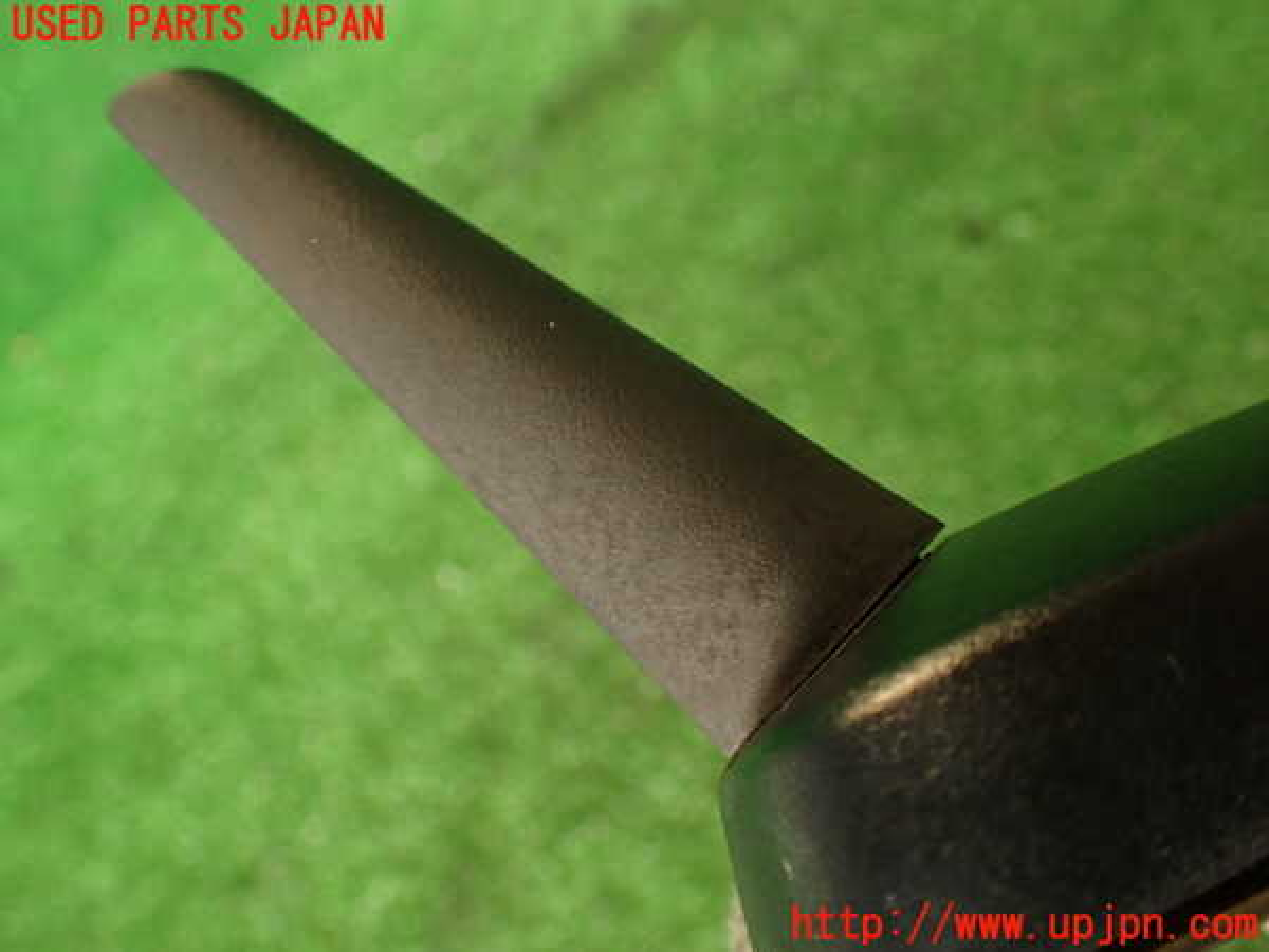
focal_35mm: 32
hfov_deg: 56.8
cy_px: 476
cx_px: 634
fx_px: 1173
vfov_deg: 44.2
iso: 200
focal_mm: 5.79
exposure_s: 1/40
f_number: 2.4
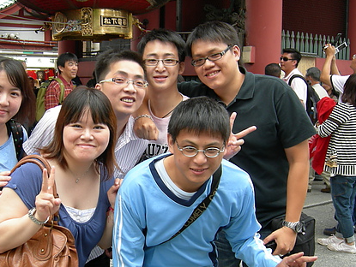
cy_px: 152
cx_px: 107
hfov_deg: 36.3
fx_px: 535
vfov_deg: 28.0
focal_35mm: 52
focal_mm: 7.5
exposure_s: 1/50.5
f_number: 3
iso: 64
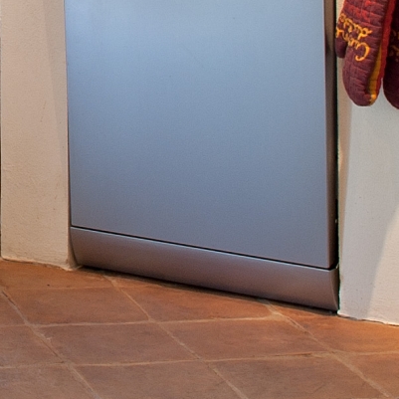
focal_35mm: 160
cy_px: -237
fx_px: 2087
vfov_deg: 10.5
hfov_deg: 10.1
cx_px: -390
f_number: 10
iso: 250
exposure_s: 1/60
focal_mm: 27
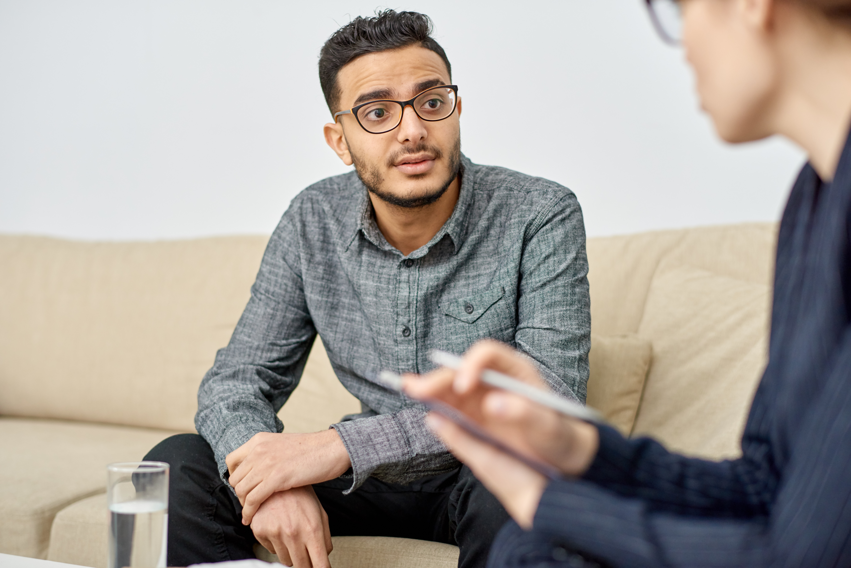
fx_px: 1371
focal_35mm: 58
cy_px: 284
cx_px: 426
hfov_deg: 34.5
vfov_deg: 23.4
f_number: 2.2
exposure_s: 1/160
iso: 500
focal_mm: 58
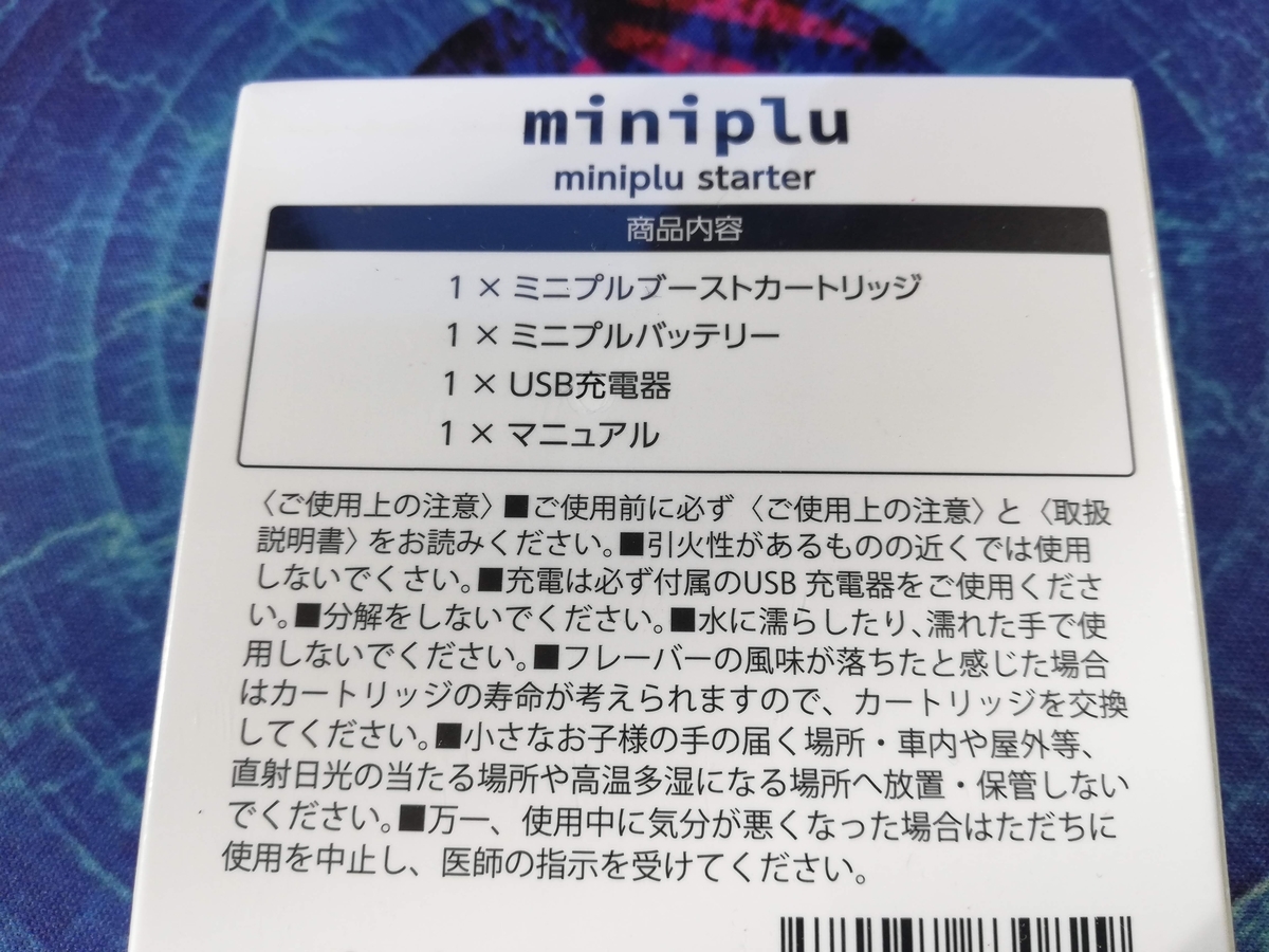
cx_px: 634
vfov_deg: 53.1
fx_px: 953
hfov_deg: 67.3
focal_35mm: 26
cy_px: 476
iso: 64
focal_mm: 3.81
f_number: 2.2
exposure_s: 1/100
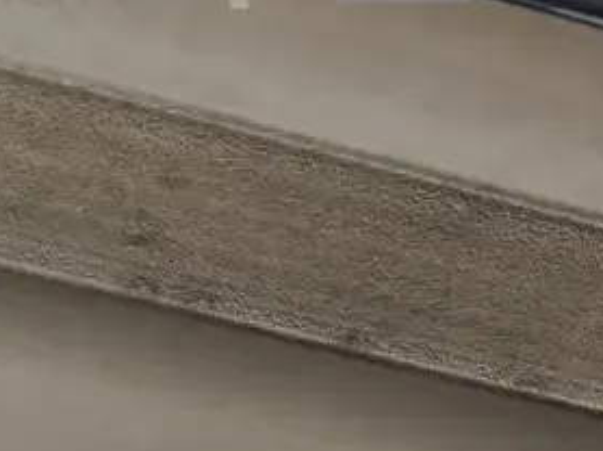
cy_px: 935
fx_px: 2889
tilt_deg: +47.9
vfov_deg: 8.4
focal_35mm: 166
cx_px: 822
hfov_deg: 11.5
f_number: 1.78
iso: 1000
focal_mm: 6.76
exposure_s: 1/37
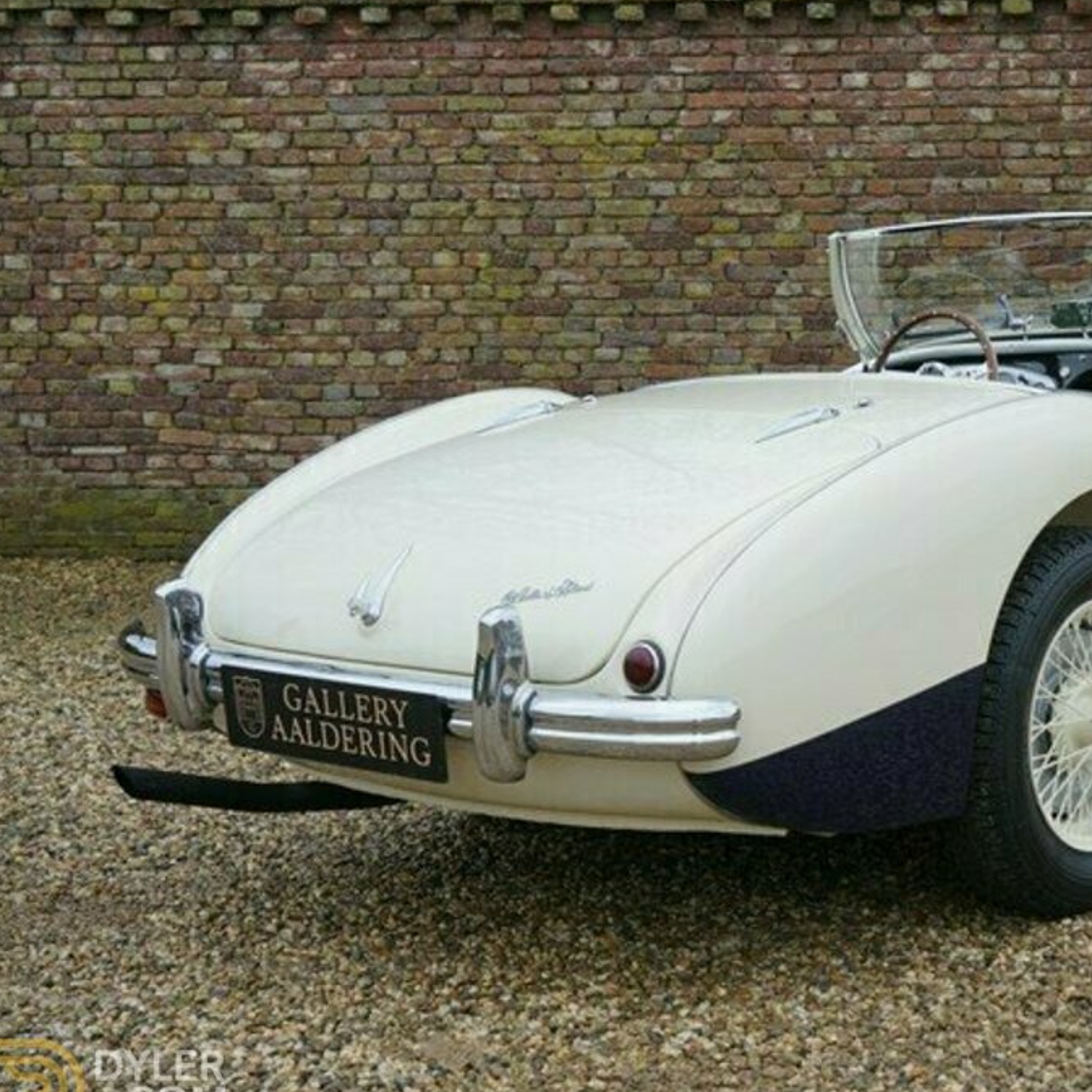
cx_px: 938
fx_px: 2106
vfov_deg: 29.1
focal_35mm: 59
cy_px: 501
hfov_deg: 28.2
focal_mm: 39
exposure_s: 1/60
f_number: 6.3
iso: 125
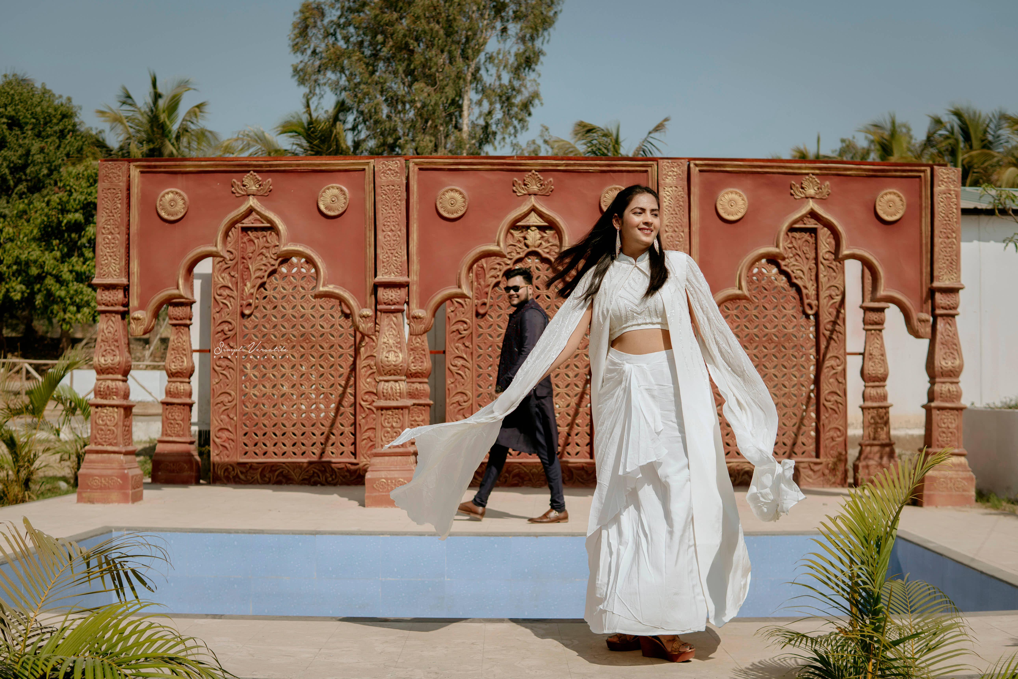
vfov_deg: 29.9
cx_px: 509
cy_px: 340
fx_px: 1273
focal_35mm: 45
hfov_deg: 43.6
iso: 50
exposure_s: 1/1600
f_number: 2.8
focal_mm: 30
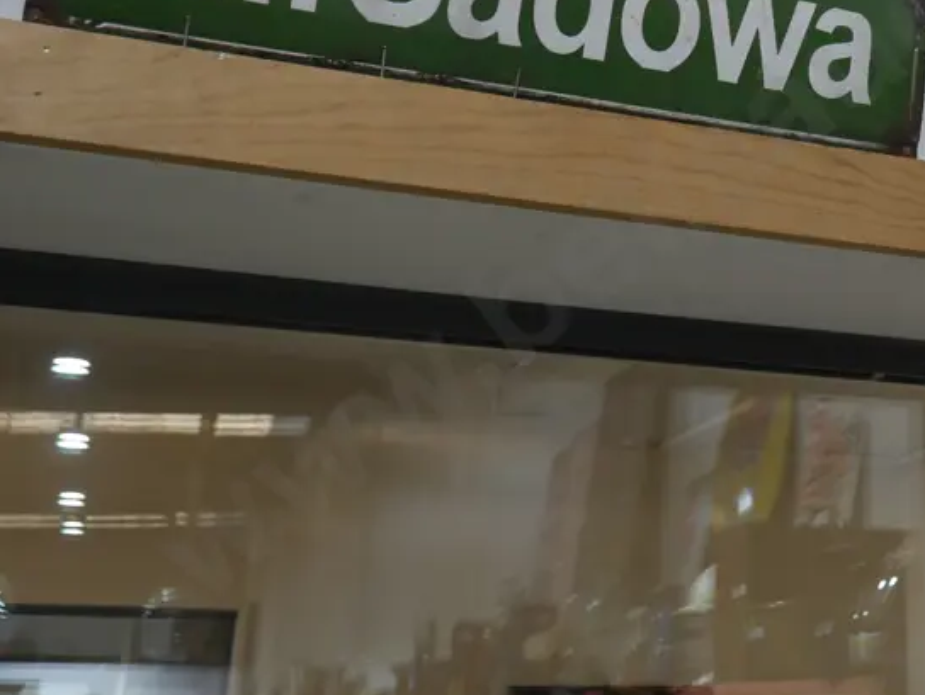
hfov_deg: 28.8
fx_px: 1712
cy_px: 54
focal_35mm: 64
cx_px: 869
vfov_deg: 22.3
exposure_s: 1/60
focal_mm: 17
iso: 640
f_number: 4
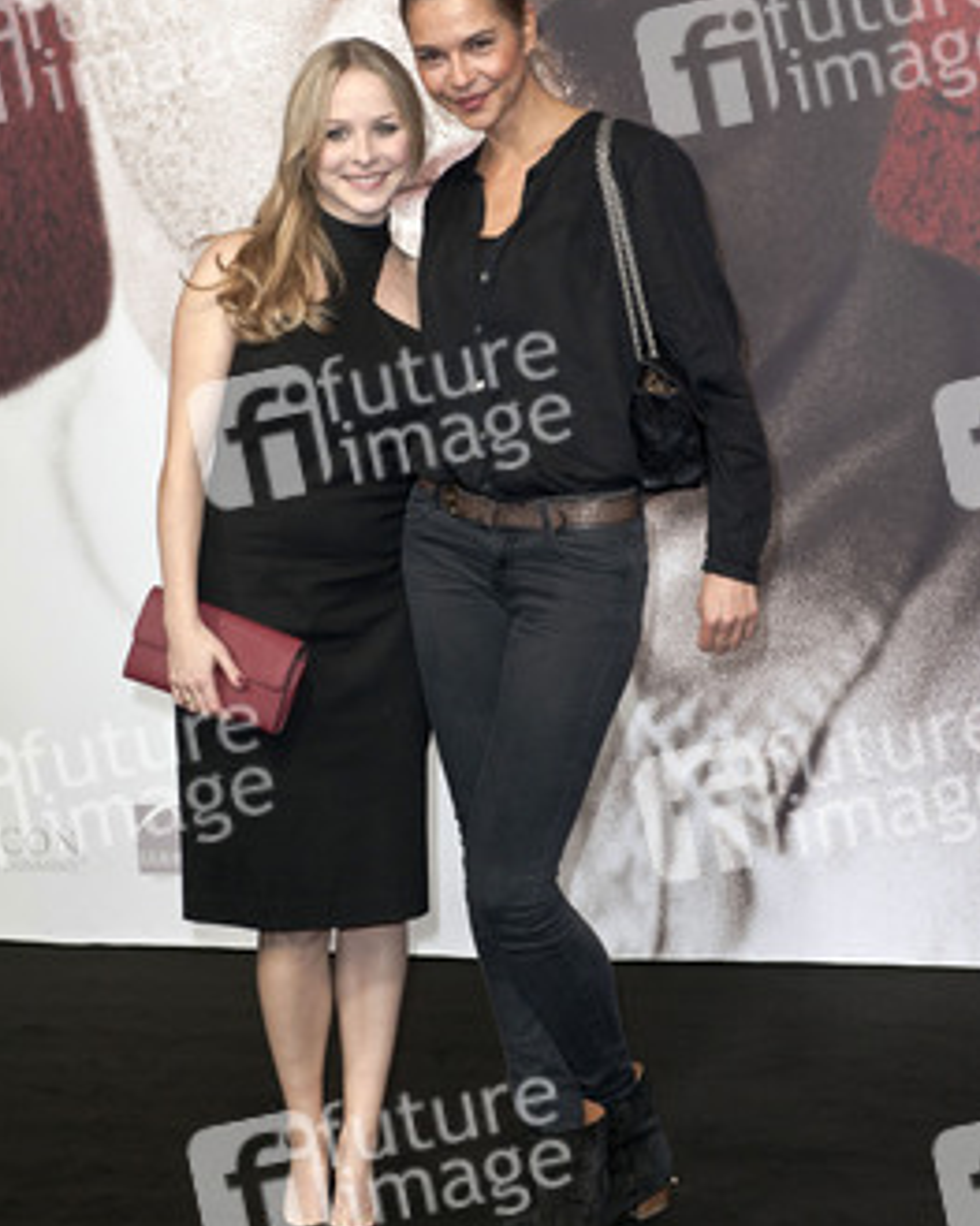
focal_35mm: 80
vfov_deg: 23.9
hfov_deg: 19.2
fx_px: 2902
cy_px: 607
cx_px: 490
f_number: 7.1
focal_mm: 70
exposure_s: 1/160
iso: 800
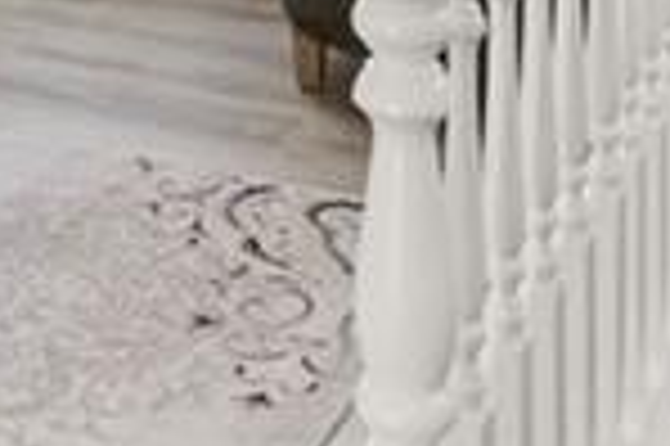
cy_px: -563
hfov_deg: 19.3
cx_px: 13
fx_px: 1915
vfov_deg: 11.4
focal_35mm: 103
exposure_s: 1/100
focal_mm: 10
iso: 1600
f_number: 5.6
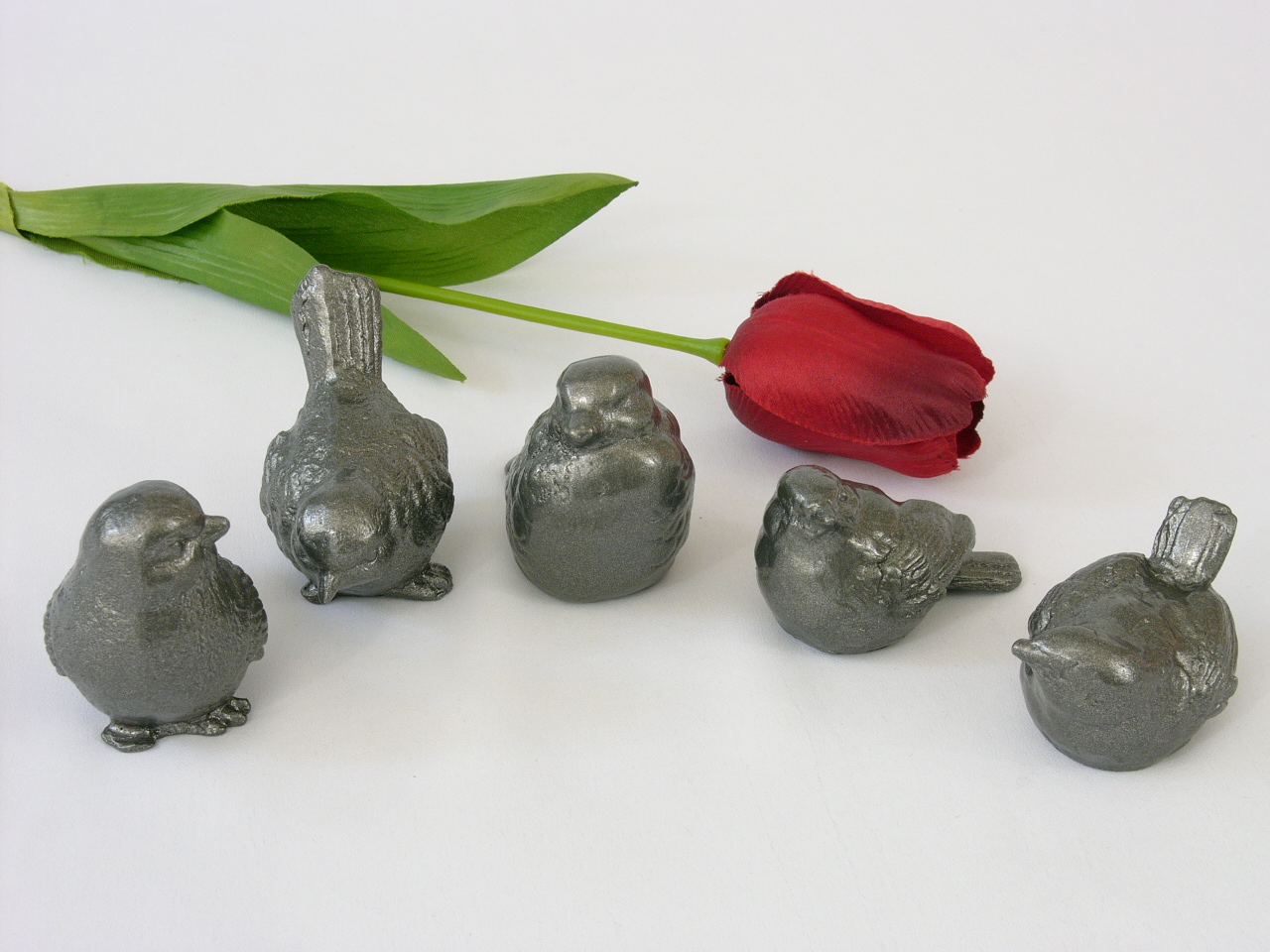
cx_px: 635
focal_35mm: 68
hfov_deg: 28.6
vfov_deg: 21.6
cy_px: 476
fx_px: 2495
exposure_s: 1/2.5
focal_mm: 17
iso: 100
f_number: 7.1
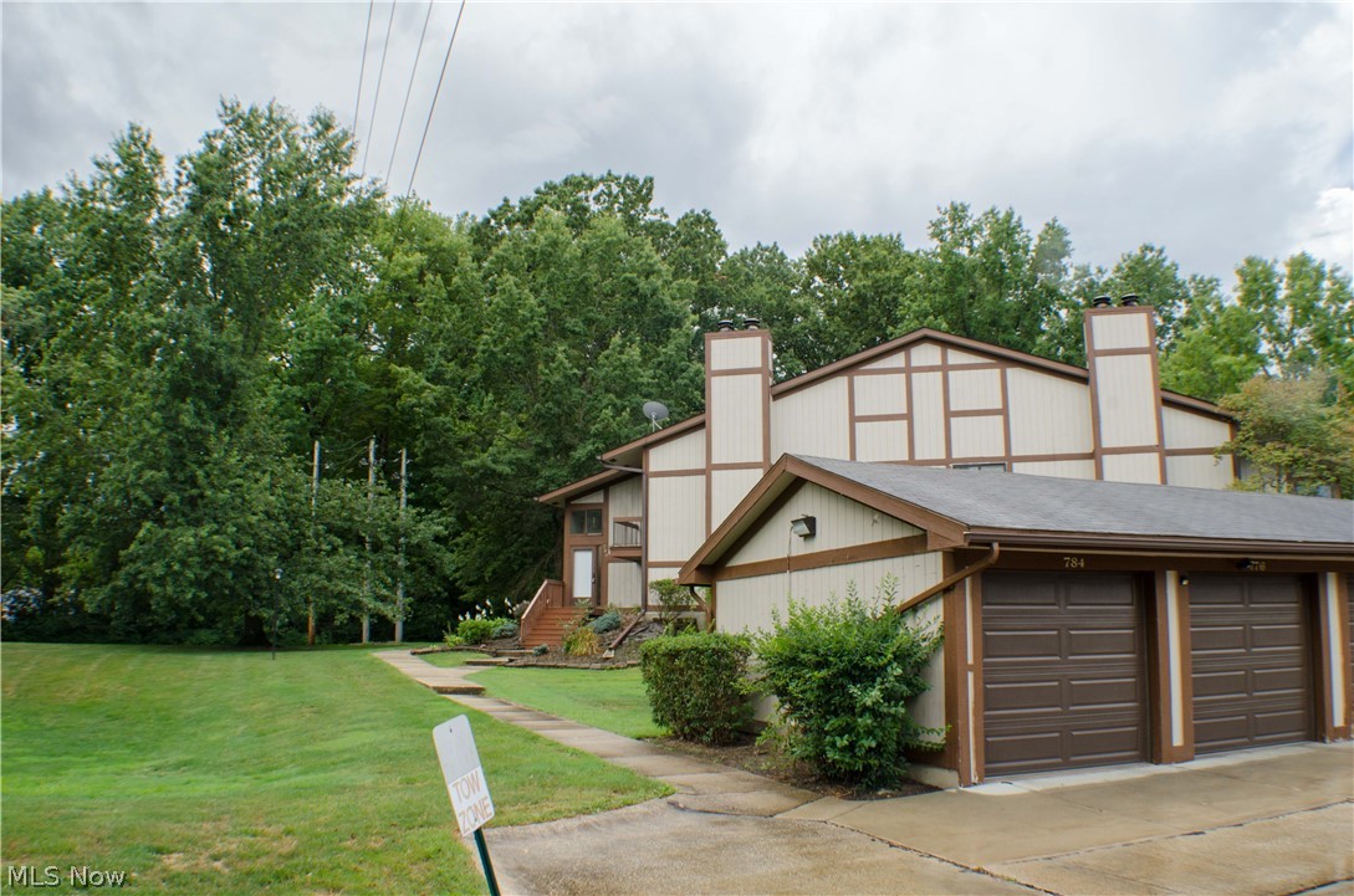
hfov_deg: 53.2
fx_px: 1351
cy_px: 448
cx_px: 677
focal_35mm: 36
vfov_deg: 36.7
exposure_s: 1/125
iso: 160
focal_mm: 24
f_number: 11
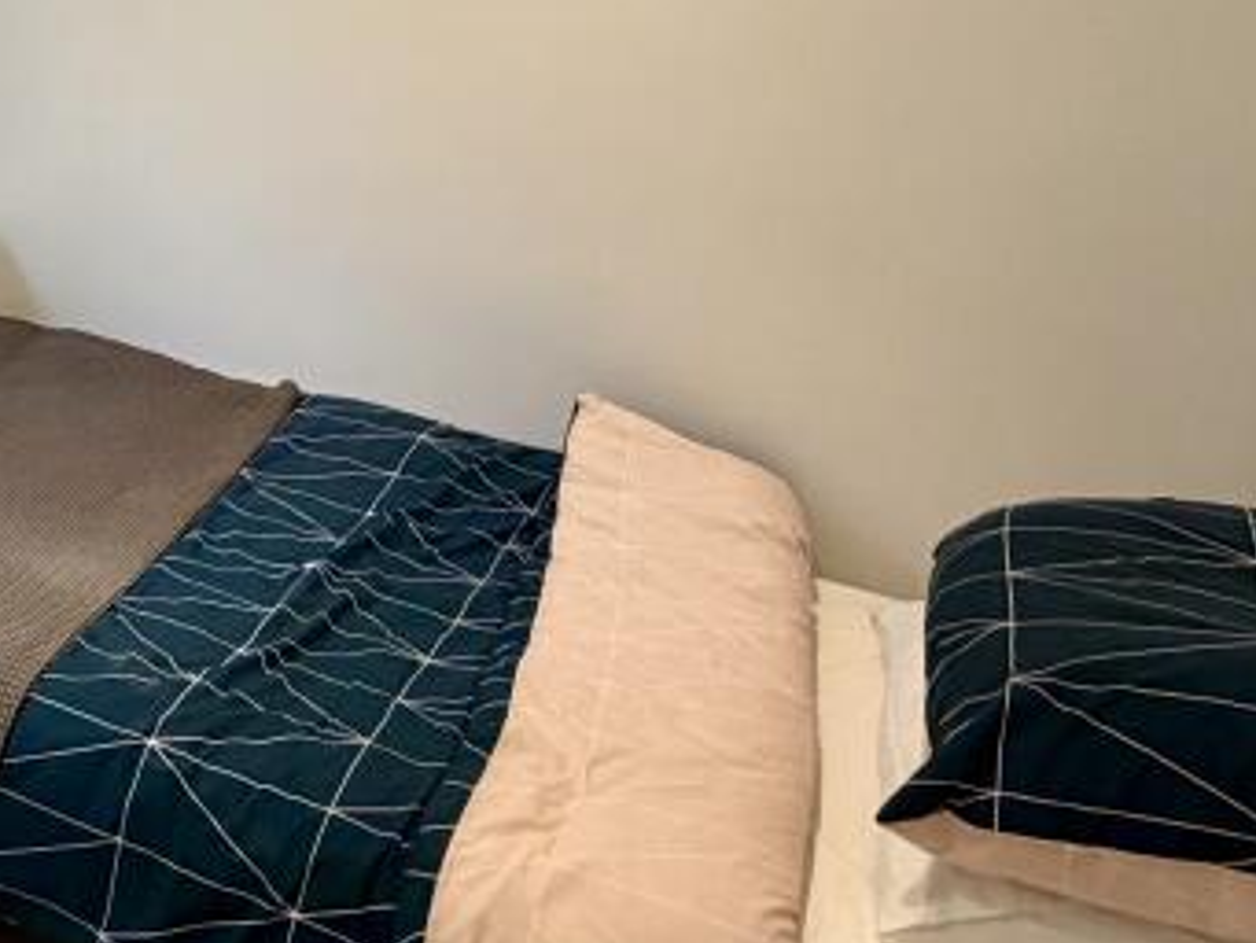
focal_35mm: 42
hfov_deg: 40.3
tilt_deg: -15.8
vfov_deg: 33.6
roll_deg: -2.9
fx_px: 1524
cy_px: 217
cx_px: 55
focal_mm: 2.22
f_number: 2.2
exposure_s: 1/100
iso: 320
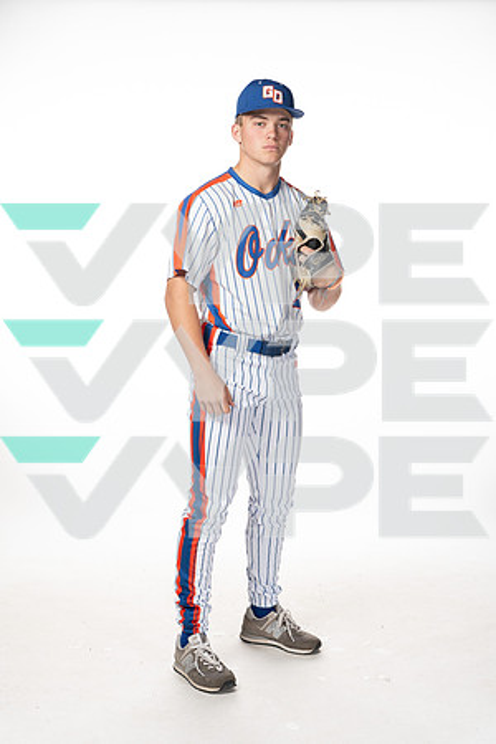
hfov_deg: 25.5
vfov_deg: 37.5
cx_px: 248
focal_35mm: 53
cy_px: 372
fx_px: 1095
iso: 400
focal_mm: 53
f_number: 6.3
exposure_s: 1/250
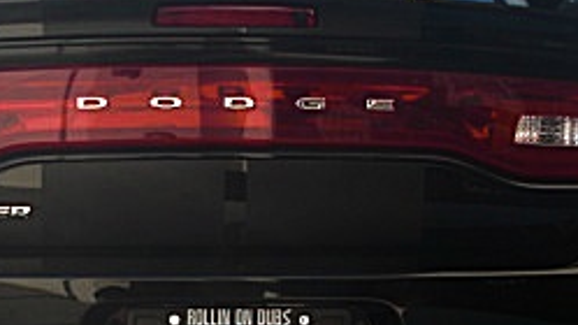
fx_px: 1548
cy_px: 262
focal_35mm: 101
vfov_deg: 11.9
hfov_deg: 21.0
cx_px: 176
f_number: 2.8
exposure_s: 1/250
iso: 50
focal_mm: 6.3
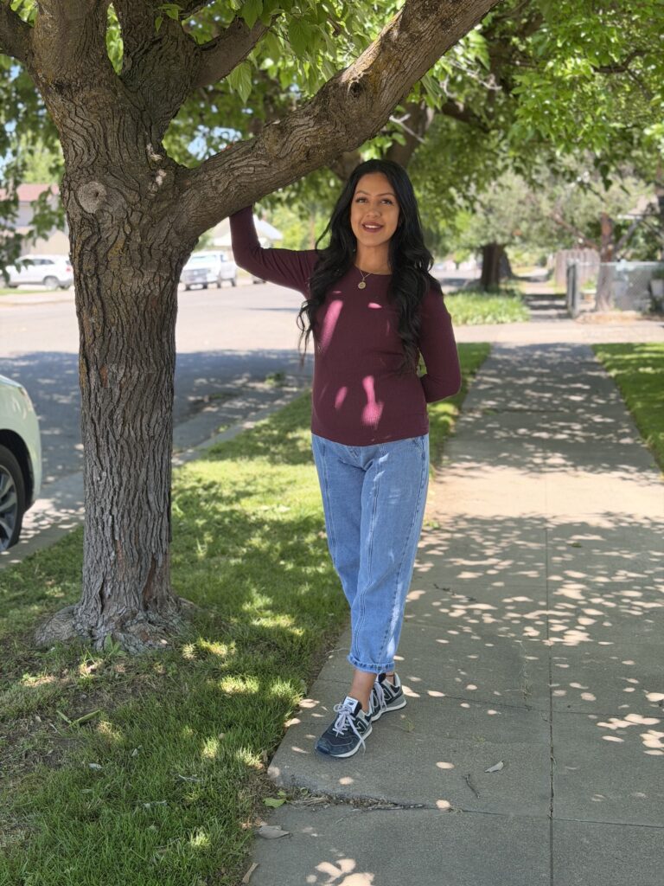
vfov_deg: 39.7
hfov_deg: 30.3
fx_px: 1228
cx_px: 332
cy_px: 443
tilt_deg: -8.4
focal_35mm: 48
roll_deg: +0.3
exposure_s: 1/516
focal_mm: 6.76
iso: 80
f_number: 1.78
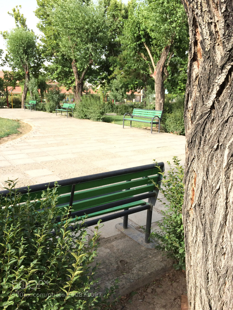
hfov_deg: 48.2
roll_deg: -0.5
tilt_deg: -15.2
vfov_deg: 61.7
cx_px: 116
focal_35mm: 29
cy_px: 155
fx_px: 260
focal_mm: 4.15
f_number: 2.2
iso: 100
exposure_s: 1/2053
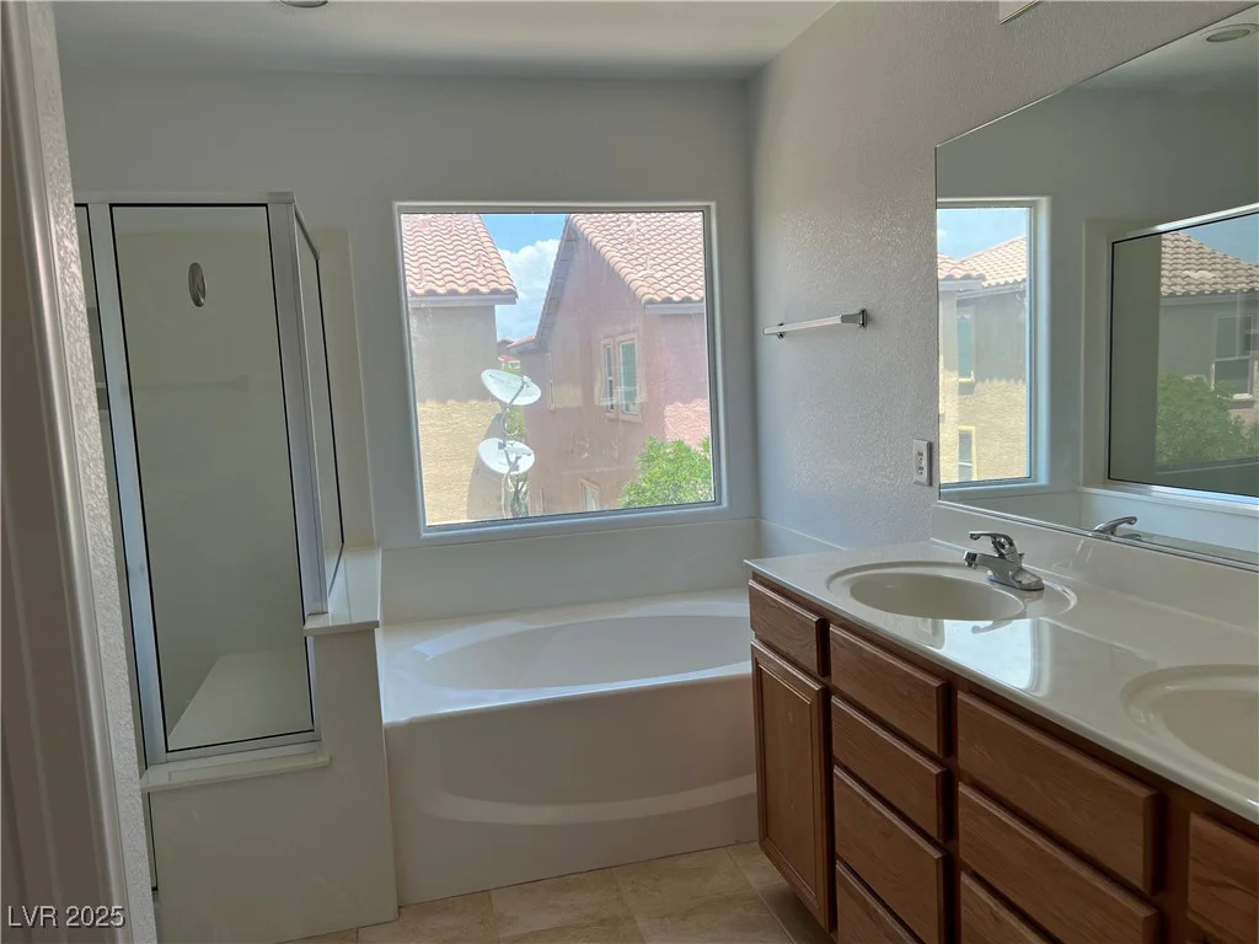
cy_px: 472
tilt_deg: -6.1
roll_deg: +2.8
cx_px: 630
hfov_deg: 67.3
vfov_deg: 53.1
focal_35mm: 26
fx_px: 946
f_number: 1.5
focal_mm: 5.7
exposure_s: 1/518
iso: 50
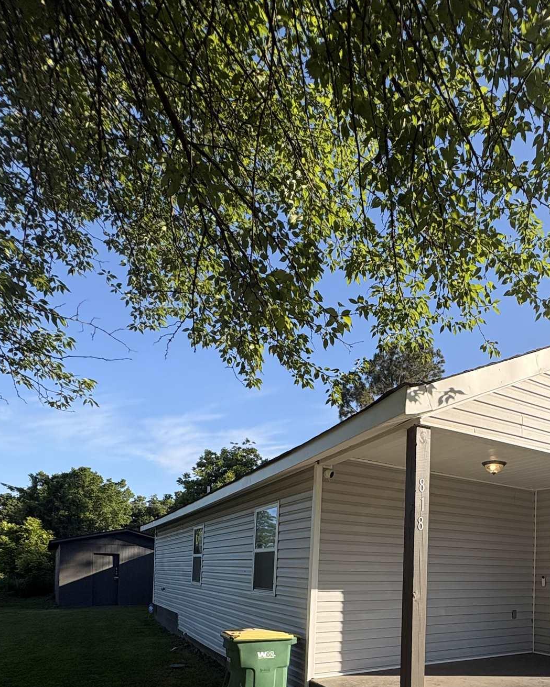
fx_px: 489
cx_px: 389
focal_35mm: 24
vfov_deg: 63.5
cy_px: 560
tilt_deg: +2.3
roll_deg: -1.3
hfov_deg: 56.8
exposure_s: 1/1299
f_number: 2.2
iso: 64
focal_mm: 2.22
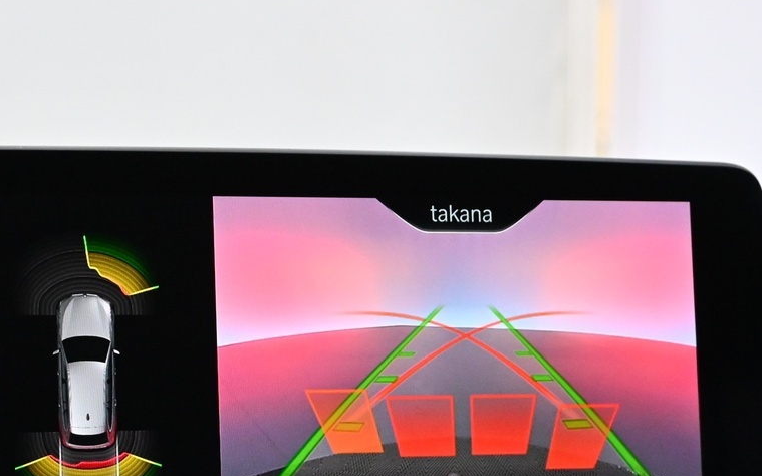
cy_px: 355
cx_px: 202
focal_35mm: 111
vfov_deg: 11.8
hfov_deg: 18.7
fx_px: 2305
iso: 3200
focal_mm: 34
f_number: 5
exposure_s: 1/100
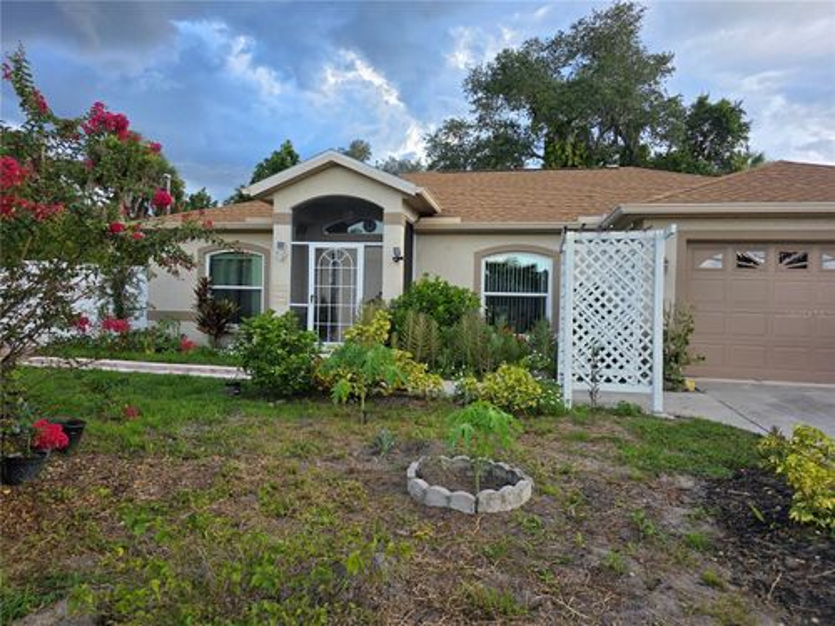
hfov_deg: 73.9
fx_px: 555
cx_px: 418
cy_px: 313
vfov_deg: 58.9
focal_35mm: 23
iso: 64
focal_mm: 6.3
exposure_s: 1/359
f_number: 1.7
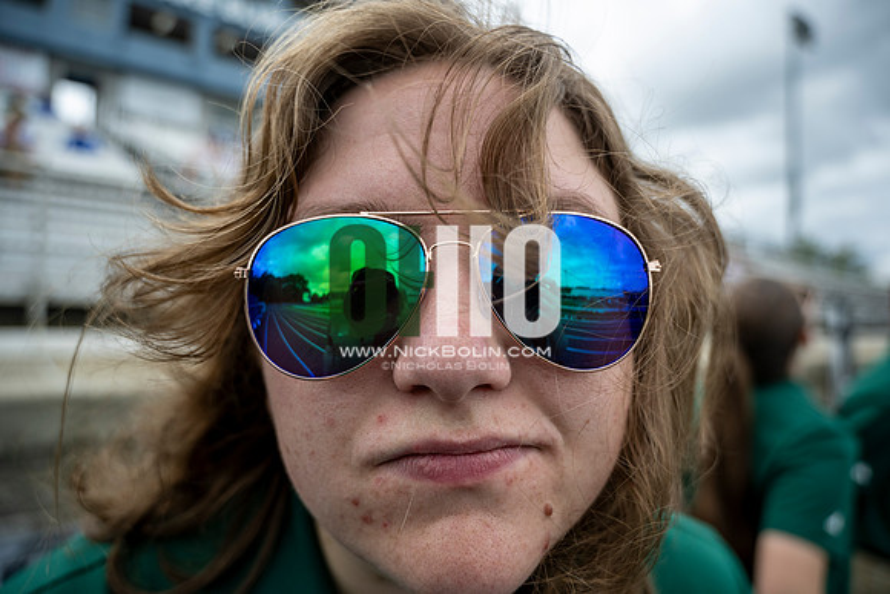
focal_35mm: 24
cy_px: 297
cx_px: 445
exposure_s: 1/800
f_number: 4
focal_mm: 24
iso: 250
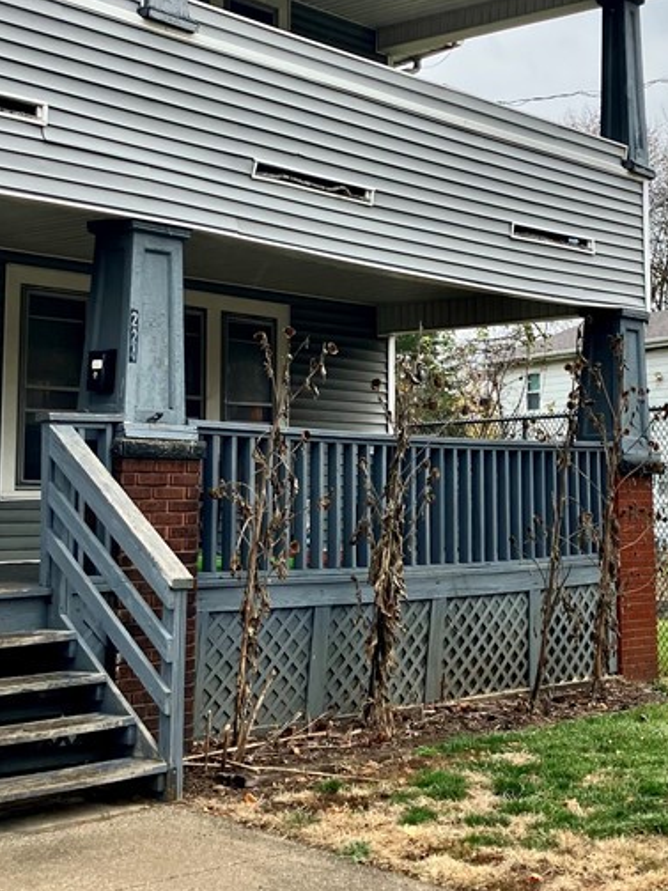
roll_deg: +0.9
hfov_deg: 25.6
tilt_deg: +7.6
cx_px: 408
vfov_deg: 33.6
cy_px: 335
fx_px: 1467
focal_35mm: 57
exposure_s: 1/121
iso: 25
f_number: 1.8
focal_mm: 3.99
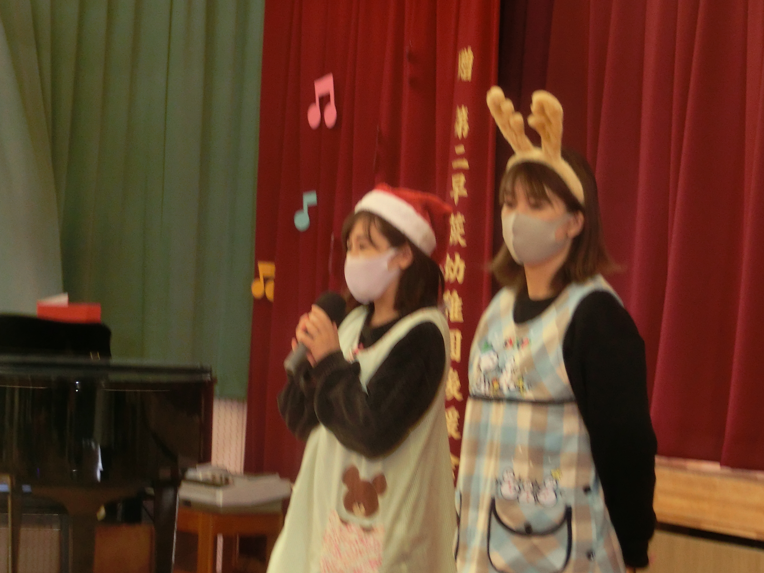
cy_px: 292
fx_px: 3024
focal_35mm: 137
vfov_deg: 10.8
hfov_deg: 14.4
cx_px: 395
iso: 400
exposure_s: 1/20
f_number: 5.7
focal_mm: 21.94
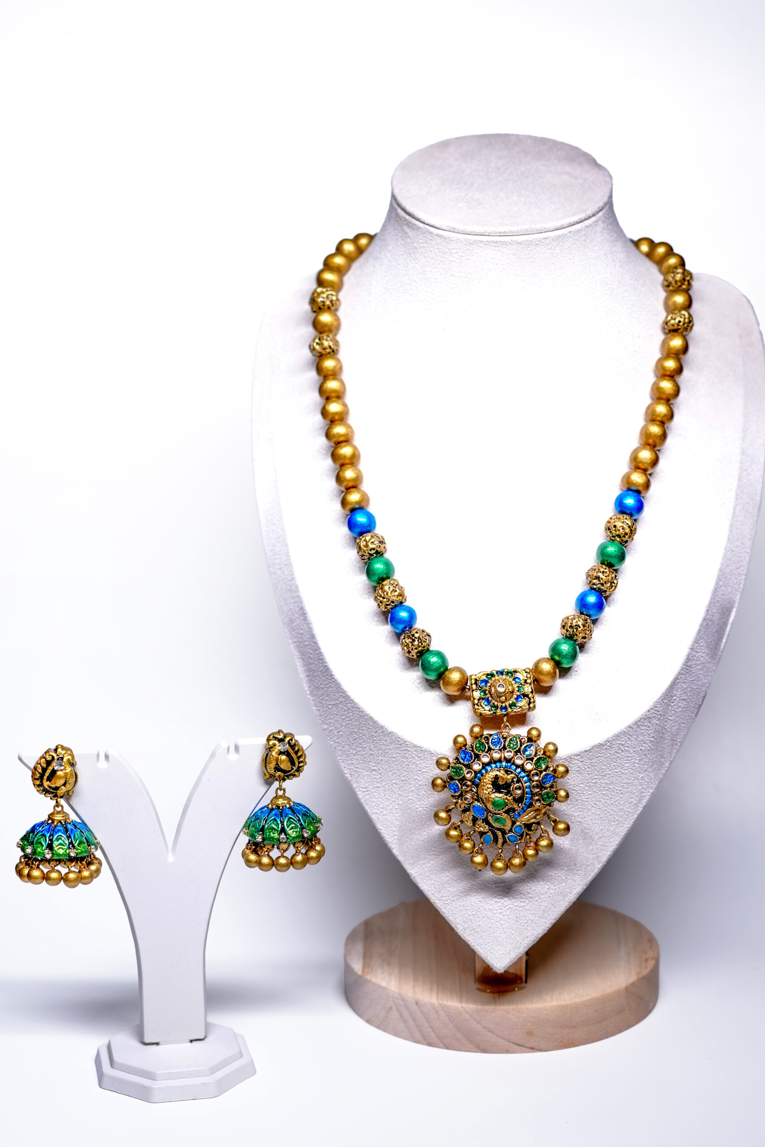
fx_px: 1657
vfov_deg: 38.2
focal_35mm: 52
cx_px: 382
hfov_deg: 26.0
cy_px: 574
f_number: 3.2
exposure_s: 1/200
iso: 320
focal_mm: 35
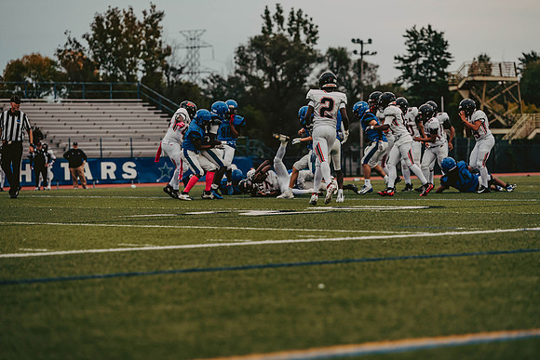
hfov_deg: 15.5
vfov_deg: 10.4
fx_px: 1978
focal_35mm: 132
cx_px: 278
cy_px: 180
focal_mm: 125
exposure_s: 1/1000
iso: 800
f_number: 3.2
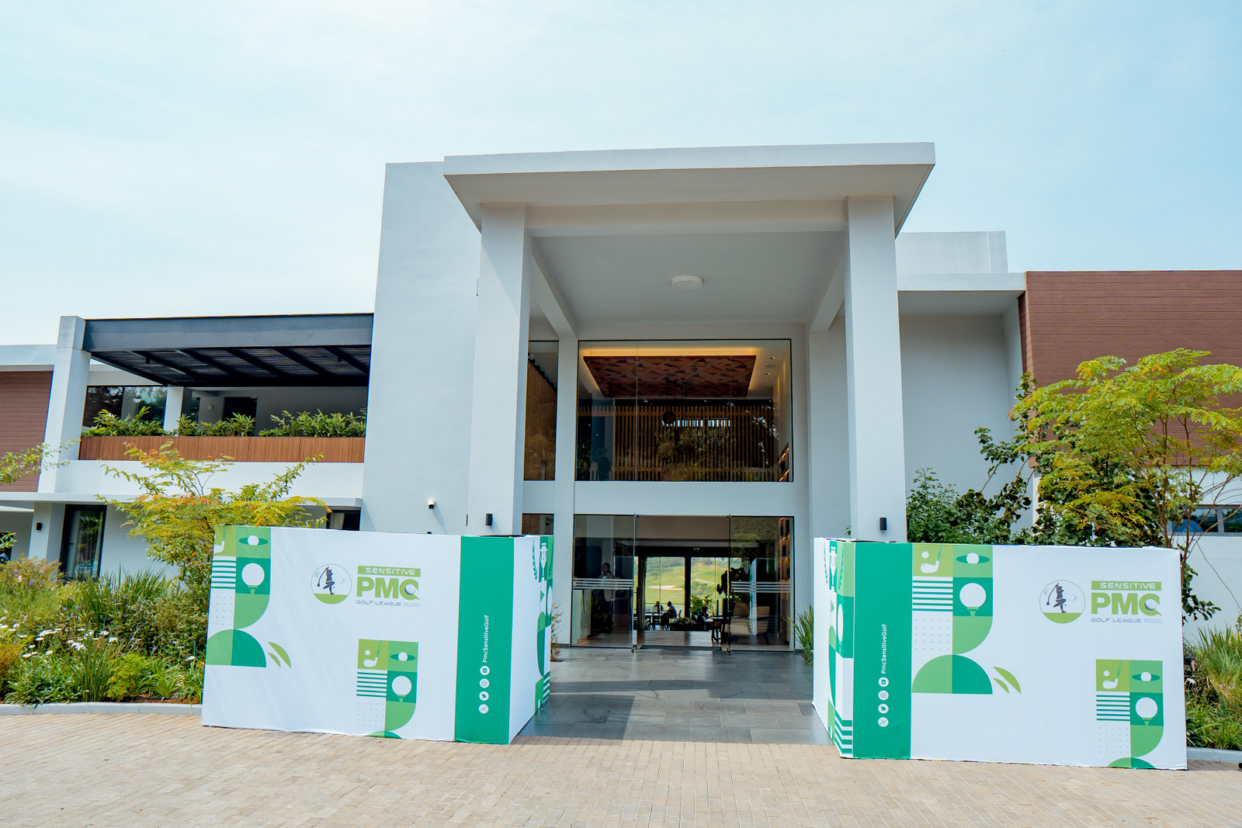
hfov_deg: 71.5
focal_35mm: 25
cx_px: 626
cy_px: 414
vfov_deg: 51.3
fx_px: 862
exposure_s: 1/250
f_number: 5
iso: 125
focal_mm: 16
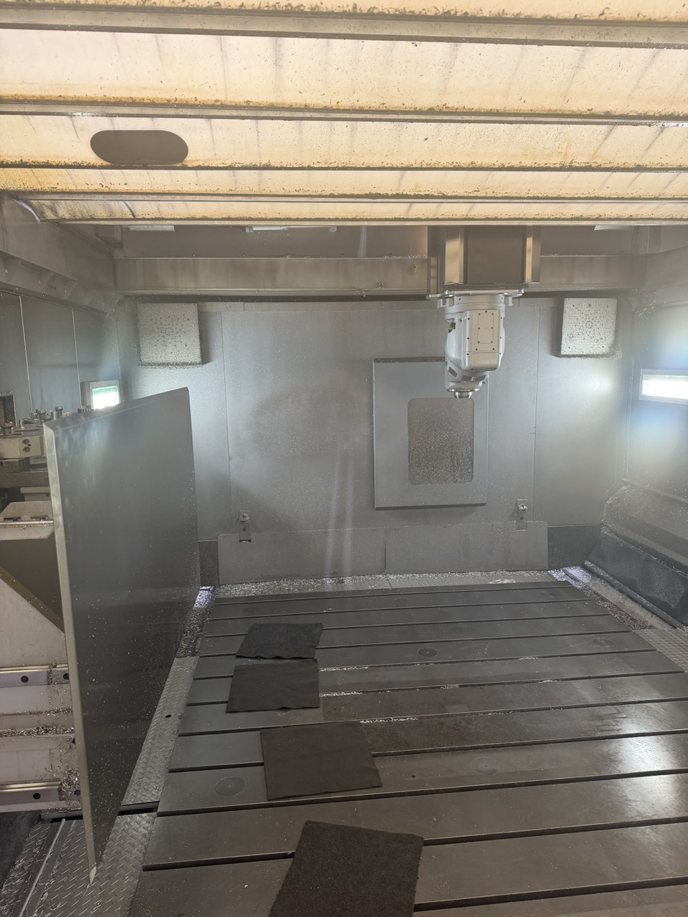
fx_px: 636
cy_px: 458
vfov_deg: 71.6
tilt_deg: -9.1
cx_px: 344
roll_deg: +0.9
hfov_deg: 56.8
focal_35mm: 24
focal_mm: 6.76
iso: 160
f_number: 1.78
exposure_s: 1/60
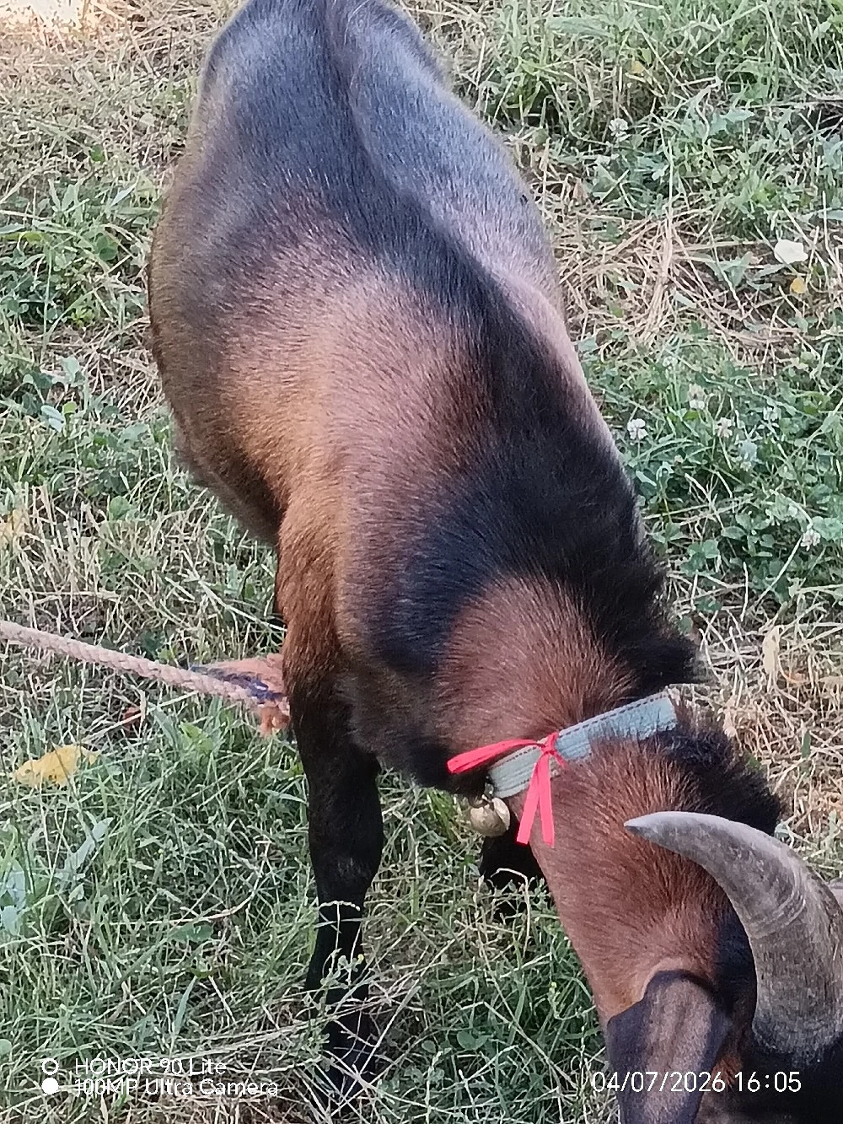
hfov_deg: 15.2
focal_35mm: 97
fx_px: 3149
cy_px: 562
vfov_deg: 20.2
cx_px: 422
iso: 219
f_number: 1.9
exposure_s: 1/101
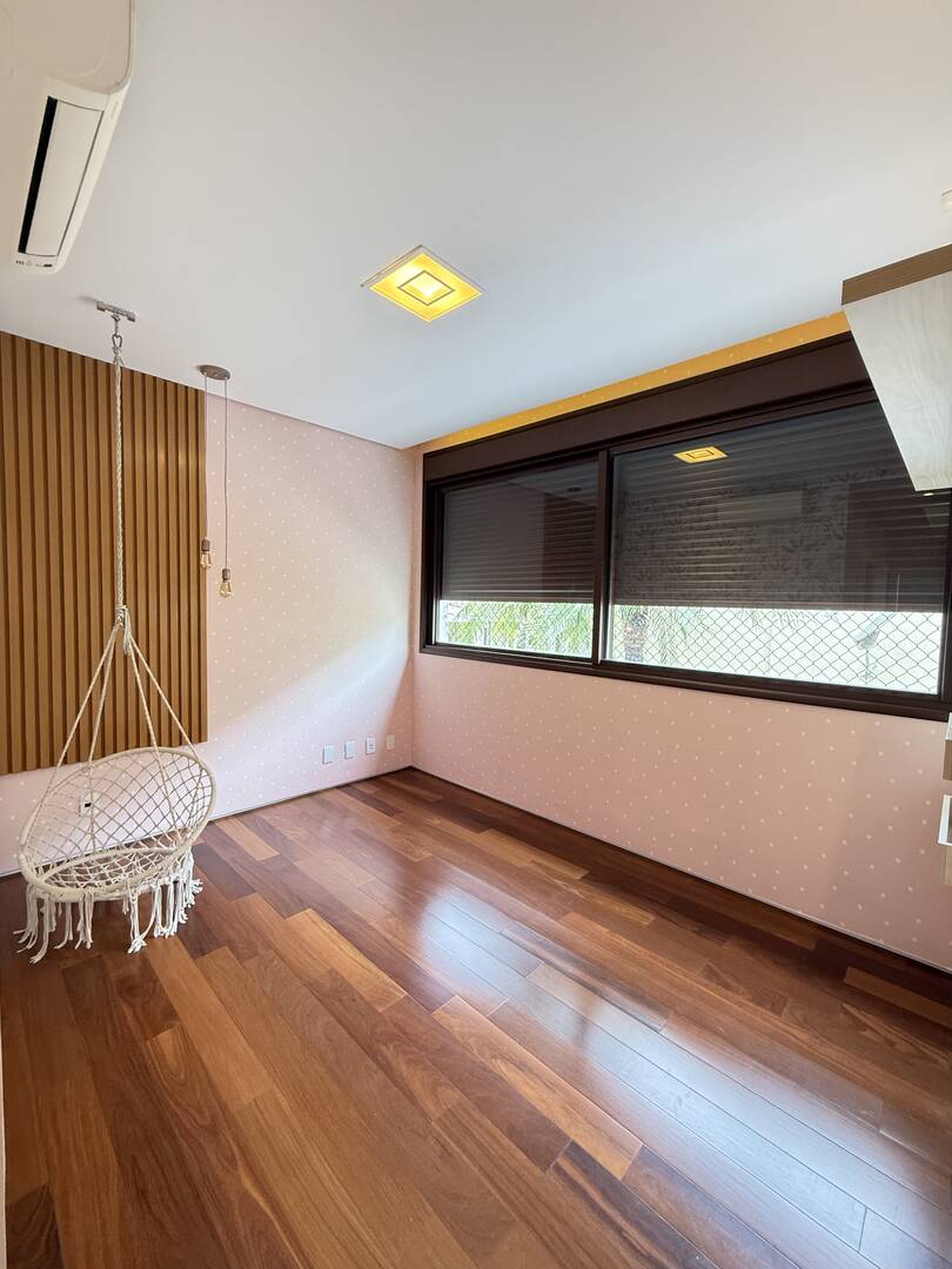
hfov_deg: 85.7
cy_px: 634
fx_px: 513
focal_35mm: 14
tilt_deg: -2.1
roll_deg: -2.1
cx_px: 476
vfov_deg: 102.1
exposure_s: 1/120
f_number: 2.2
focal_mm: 2.22
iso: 320
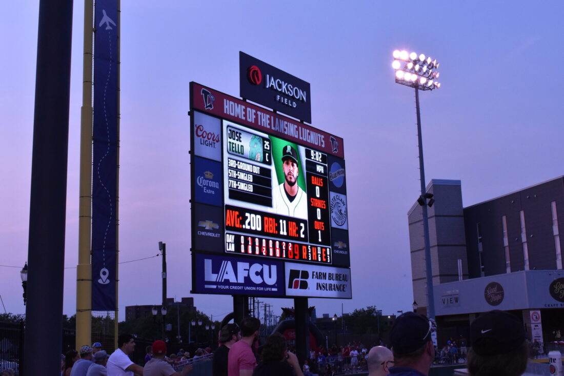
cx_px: 282
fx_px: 728
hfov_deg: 42.3
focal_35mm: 46
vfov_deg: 28.9
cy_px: 188
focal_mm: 31
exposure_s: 1/500
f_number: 11
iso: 1600
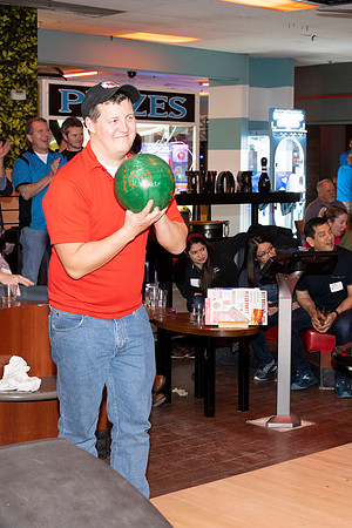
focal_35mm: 66
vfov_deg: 30.5
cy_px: 264
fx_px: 968
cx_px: 176
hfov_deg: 20.6
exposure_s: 1/100
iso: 2000
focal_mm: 44
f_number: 5.6
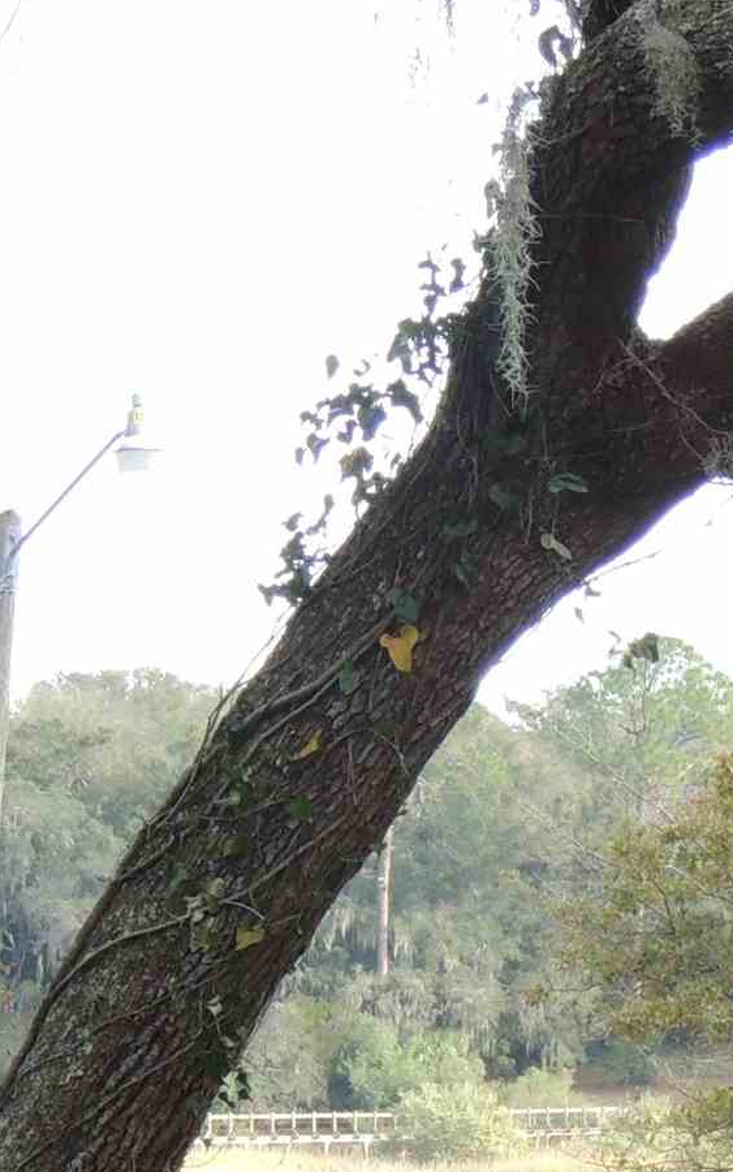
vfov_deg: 9.6
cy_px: 1284
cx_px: 665
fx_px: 6931
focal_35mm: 217
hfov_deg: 6.0
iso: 100
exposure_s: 1/100
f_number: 3.7
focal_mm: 10.7
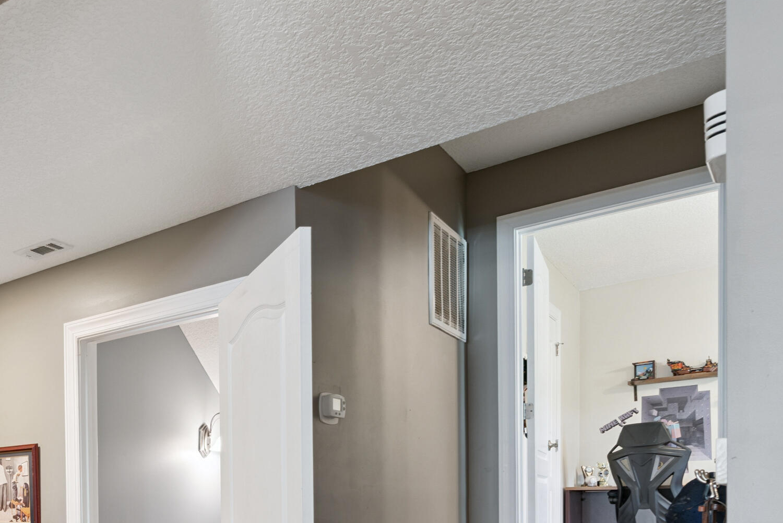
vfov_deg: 35.6
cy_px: 507
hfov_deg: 48.4
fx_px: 740
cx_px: 44
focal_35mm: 34
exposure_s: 1/2
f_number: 8
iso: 250
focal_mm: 17
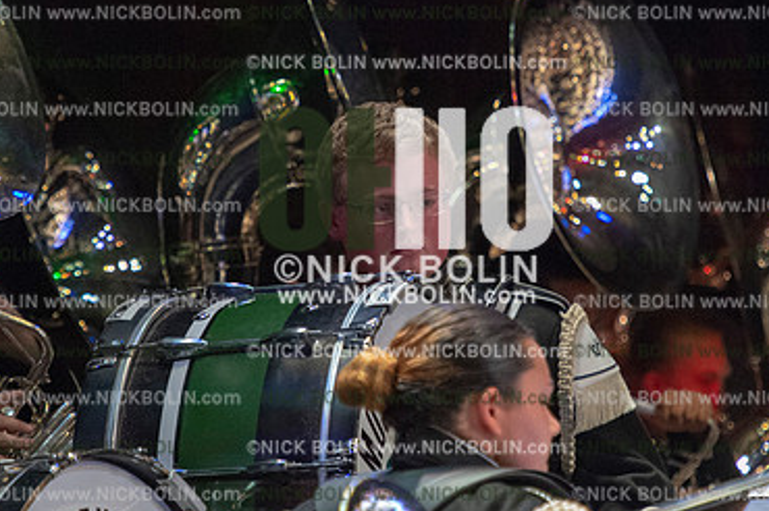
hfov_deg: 5.3
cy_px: 206
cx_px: 405
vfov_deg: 3.5
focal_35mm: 392
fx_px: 8366
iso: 8000
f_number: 5.6
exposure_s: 1/320
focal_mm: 250
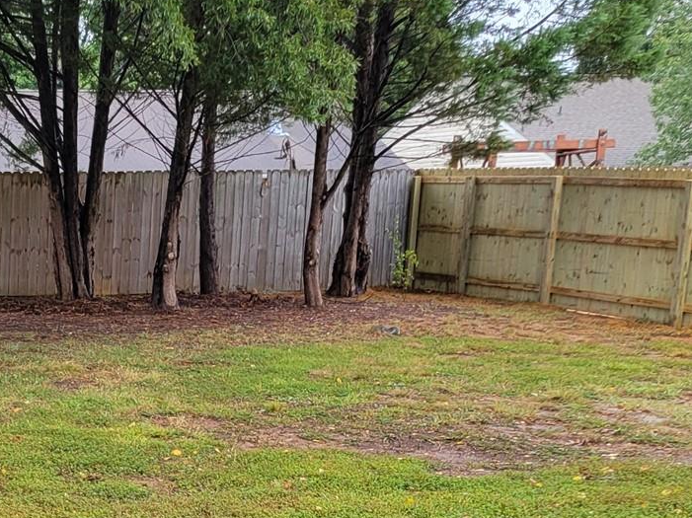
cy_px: 539
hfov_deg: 22.8
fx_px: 1519
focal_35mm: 76
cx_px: -211
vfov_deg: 18.8
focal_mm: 5.4
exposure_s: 1/198
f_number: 1.8
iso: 40
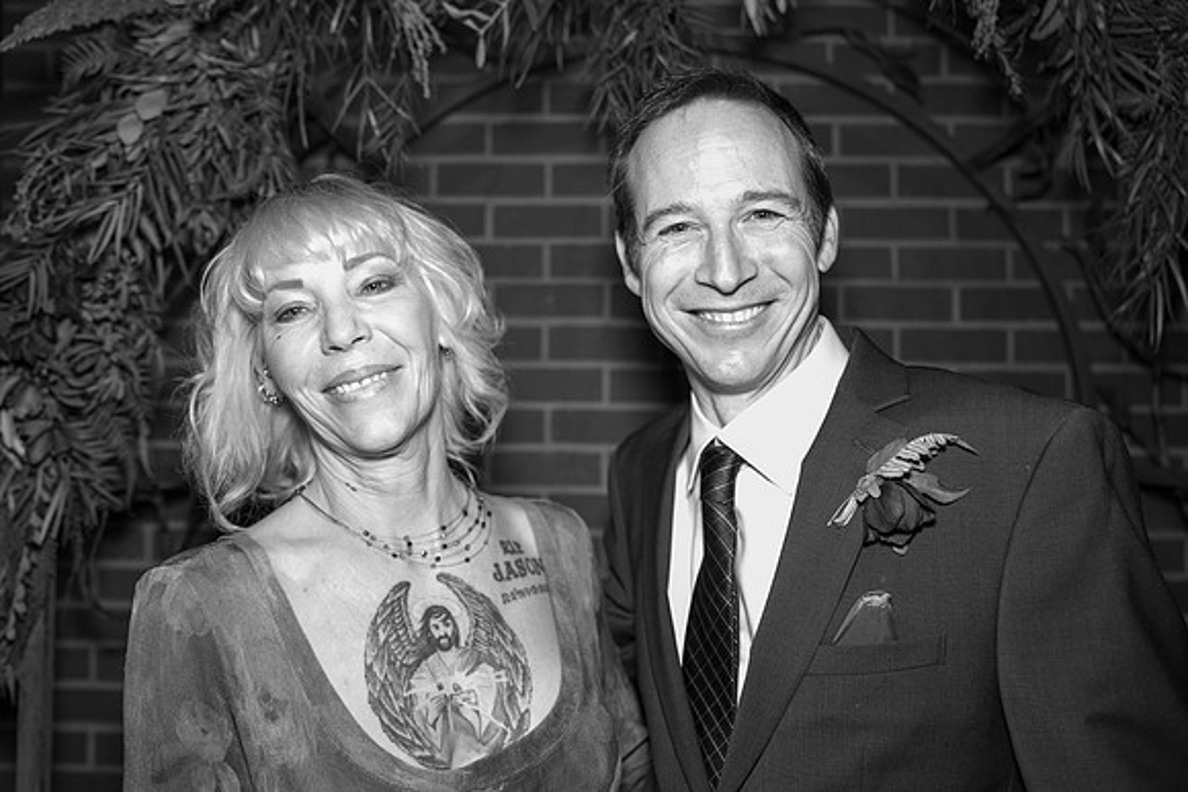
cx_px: 594
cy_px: 396
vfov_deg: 49.6
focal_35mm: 26
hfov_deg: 69.4
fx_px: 858
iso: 2000
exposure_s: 1/125
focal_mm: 26
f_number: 2.8
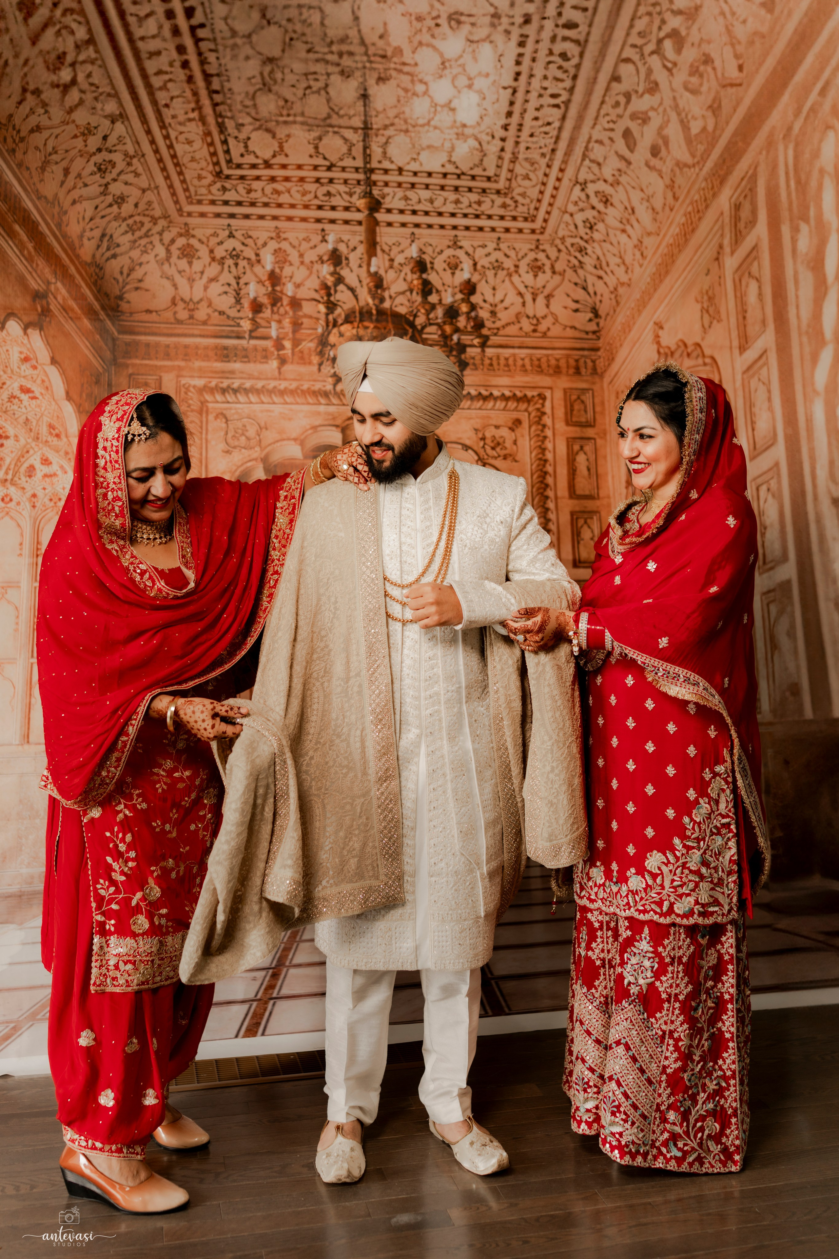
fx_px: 1223
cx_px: 420
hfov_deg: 37.9
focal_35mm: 35
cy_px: 630
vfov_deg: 54.4
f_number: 1.4
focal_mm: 35
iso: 200
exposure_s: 1/200
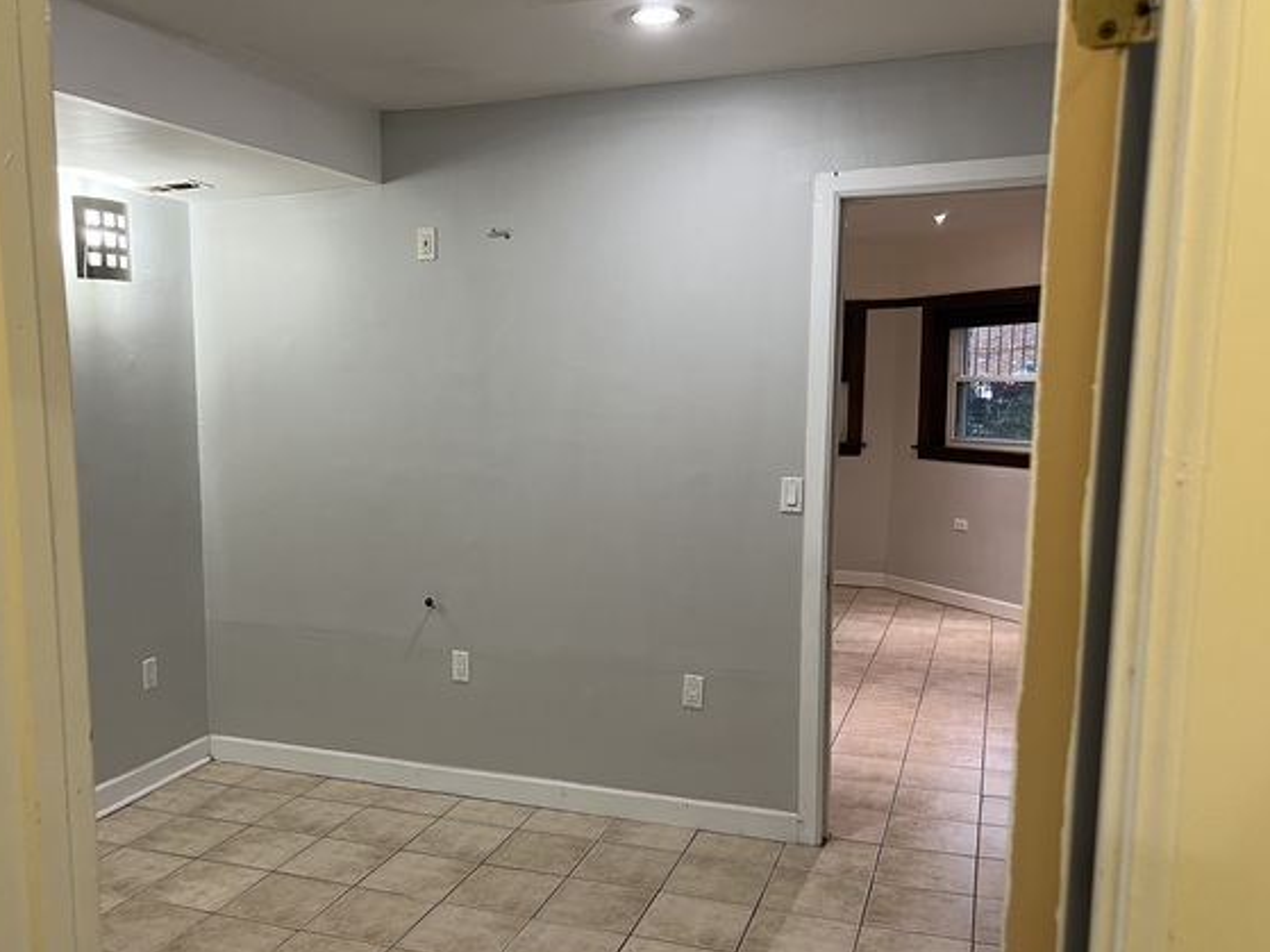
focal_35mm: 31
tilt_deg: -8.6
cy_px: 523
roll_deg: -0.1
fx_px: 1137
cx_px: 544
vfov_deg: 45.4
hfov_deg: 58.1
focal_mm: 5.7
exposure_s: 1/60
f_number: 1.5
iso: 125
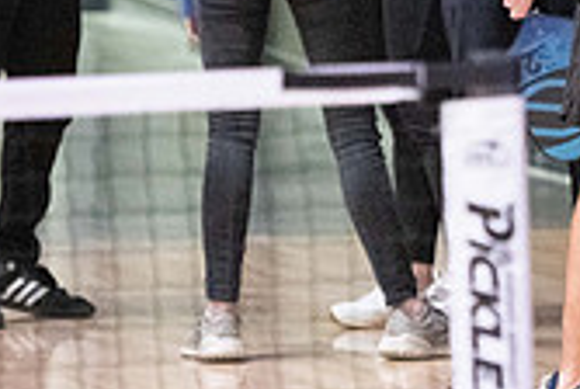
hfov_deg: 4.1
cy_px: -176
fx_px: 8021
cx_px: 994
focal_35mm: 497
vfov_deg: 2.8
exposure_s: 1/500
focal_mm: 135
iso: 6400
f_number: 2.8
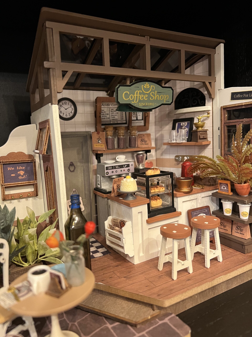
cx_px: 126
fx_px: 252
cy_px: 168
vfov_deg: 67.3
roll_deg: +3.5
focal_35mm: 26
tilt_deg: -6.1
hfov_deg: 53.1
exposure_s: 1/50
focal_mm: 5.7
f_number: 1.5
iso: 400
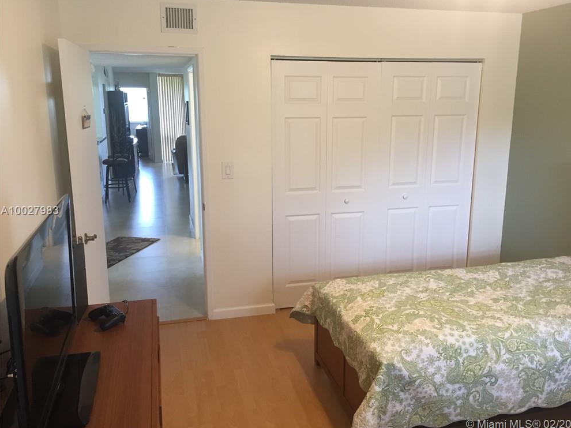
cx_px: 294
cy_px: 211
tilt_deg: -12.4
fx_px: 495
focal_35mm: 30
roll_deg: -1.5
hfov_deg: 60.0
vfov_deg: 46.8
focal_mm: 4.15
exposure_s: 1/30
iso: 80
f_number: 2.2
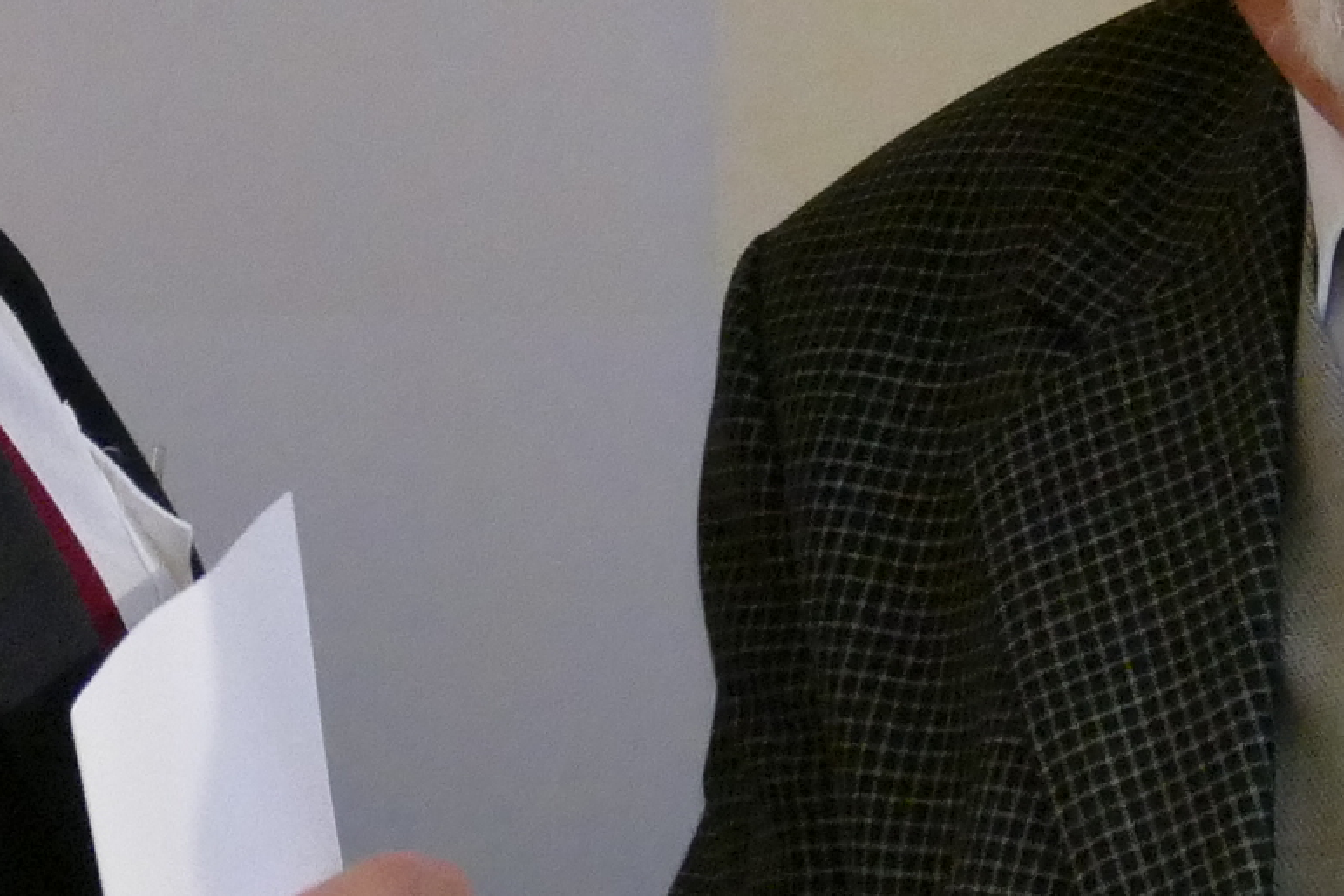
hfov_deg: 6.2
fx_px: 12431
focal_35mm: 333
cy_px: 40
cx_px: 206
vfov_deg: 4.1
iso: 2000
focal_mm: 24
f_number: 3.6
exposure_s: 1/125
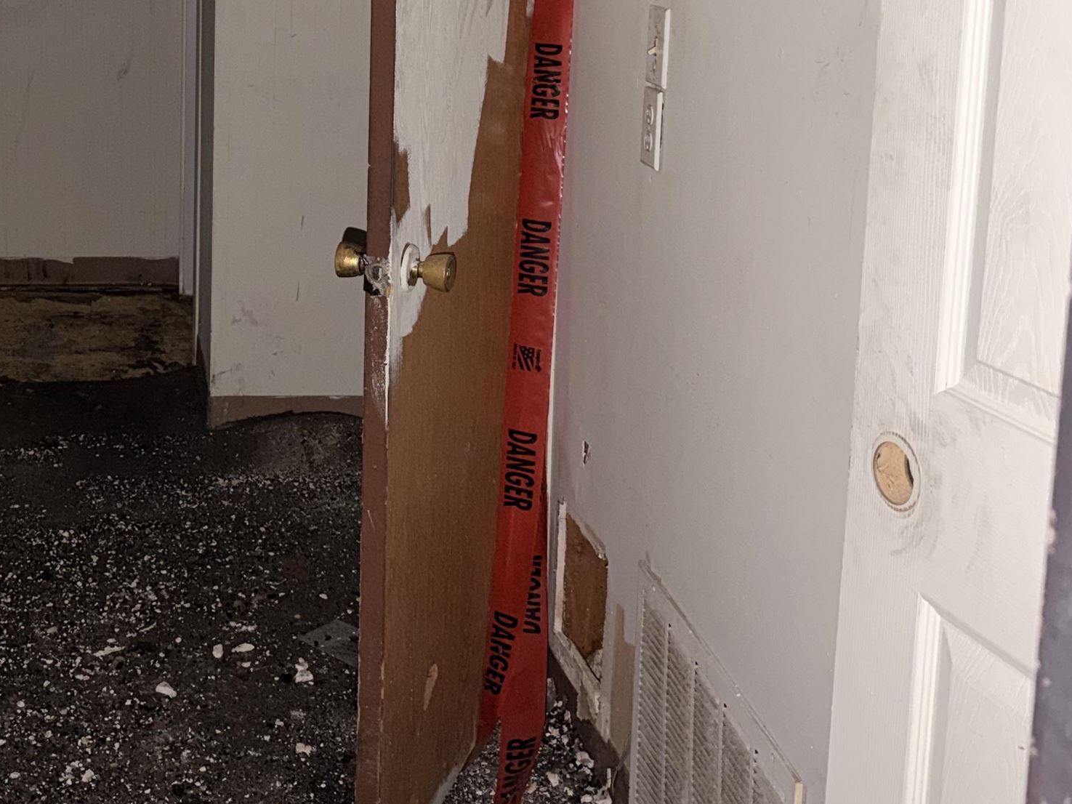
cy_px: 76
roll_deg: +0.0
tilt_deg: -7.5
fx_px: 1548
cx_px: 180
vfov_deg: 28.0
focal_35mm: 50
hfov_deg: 36.6
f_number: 1.78
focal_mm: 6.76
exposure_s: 1/4
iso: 125
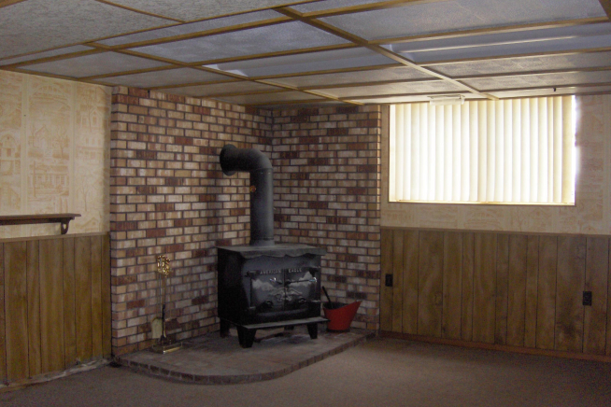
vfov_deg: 35.9
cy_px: 189
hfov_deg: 51.9
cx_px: 306
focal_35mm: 37
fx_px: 628
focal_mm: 7.5
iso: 100
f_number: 2.8
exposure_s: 1/60
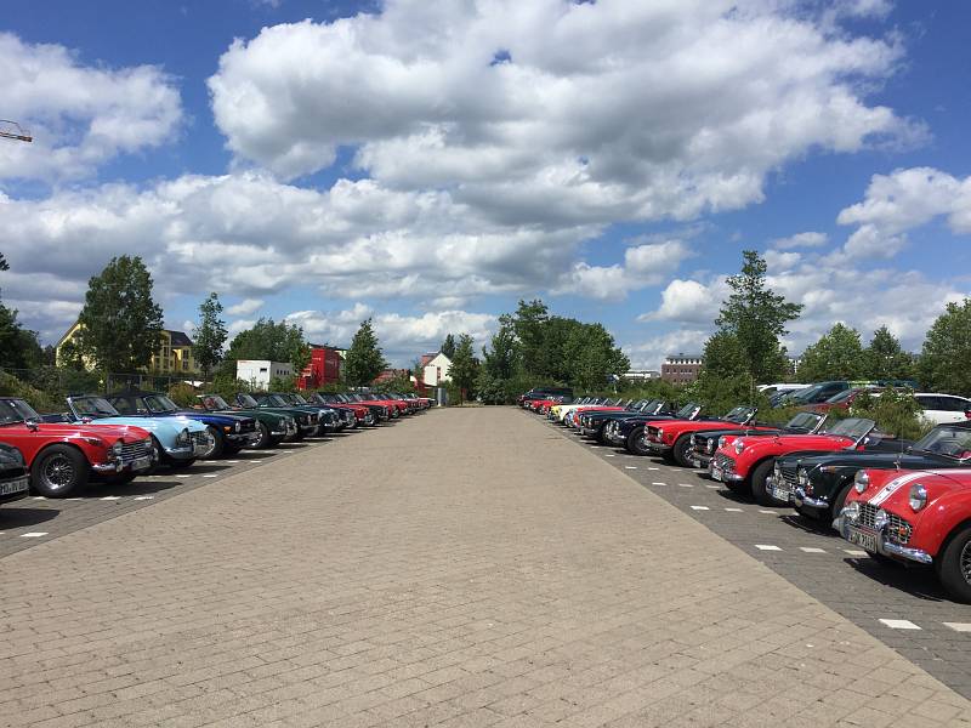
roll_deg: -1.9
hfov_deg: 61.7
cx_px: 486
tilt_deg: +2.6
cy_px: 364
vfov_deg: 48.2
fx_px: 813
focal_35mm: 29
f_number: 2.2
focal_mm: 4.15
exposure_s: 1/3968
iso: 32
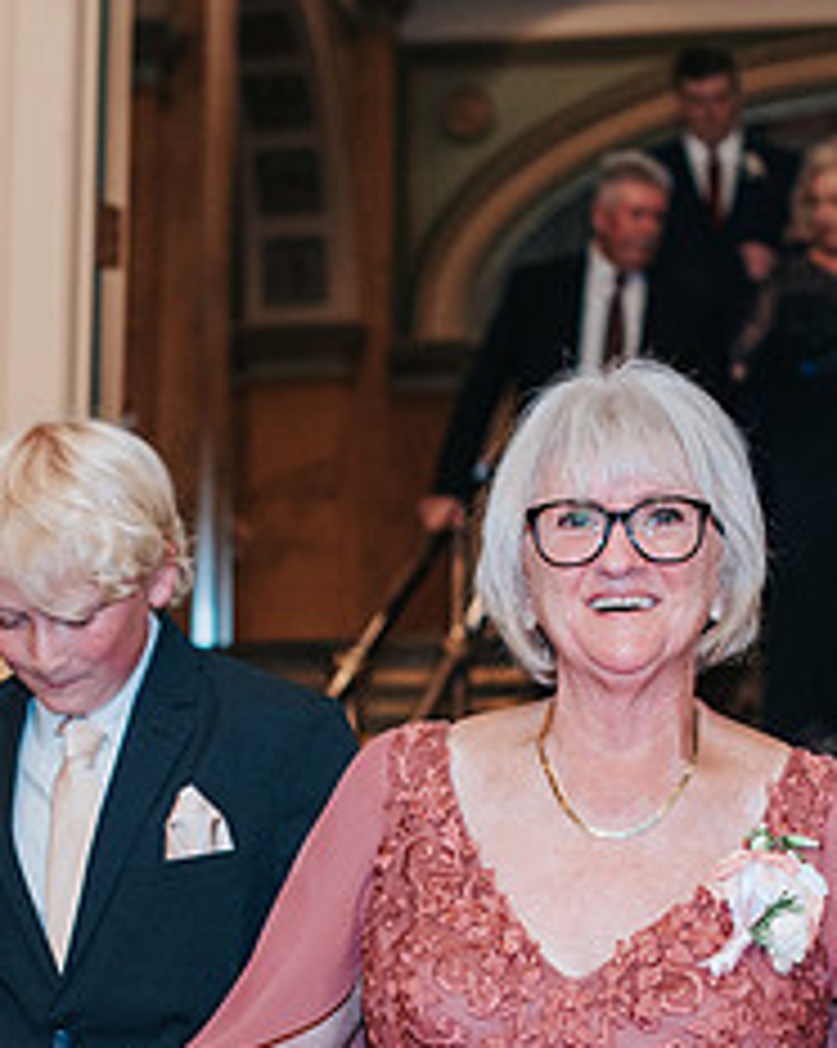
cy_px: 828
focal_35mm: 136
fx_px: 4217
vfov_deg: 14.1
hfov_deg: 11.3
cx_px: 356
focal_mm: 50
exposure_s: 1/200
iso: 1000
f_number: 3.2
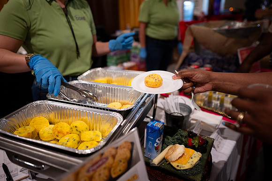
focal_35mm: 24
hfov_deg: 73.7
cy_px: 90
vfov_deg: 53.2
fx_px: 181
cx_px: 136
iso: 1250
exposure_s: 1/200
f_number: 1.8
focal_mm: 24
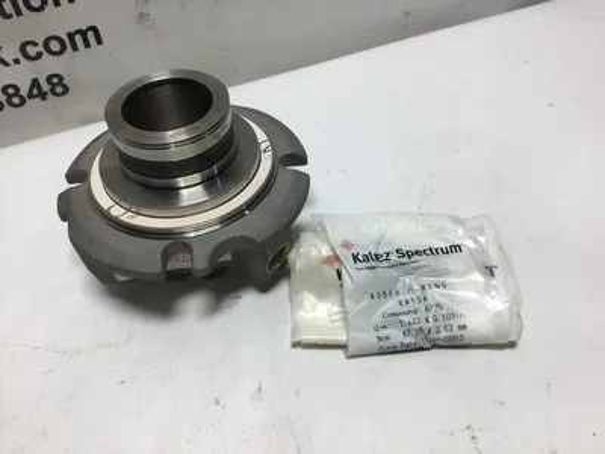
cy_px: 227
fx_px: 542
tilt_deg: -48.1
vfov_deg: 45.4
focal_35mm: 31
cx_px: 302
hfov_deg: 58.4
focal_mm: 3.3
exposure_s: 1/177
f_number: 2.4
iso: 25
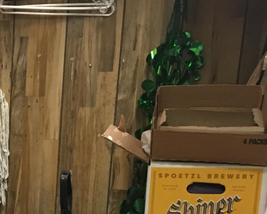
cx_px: -74
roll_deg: -0.2
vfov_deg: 16.4
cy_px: 275
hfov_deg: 19.9
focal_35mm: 89
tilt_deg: -15.5
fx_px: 703
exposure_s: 1/10
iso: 80
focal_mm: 4.15
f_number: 2.2
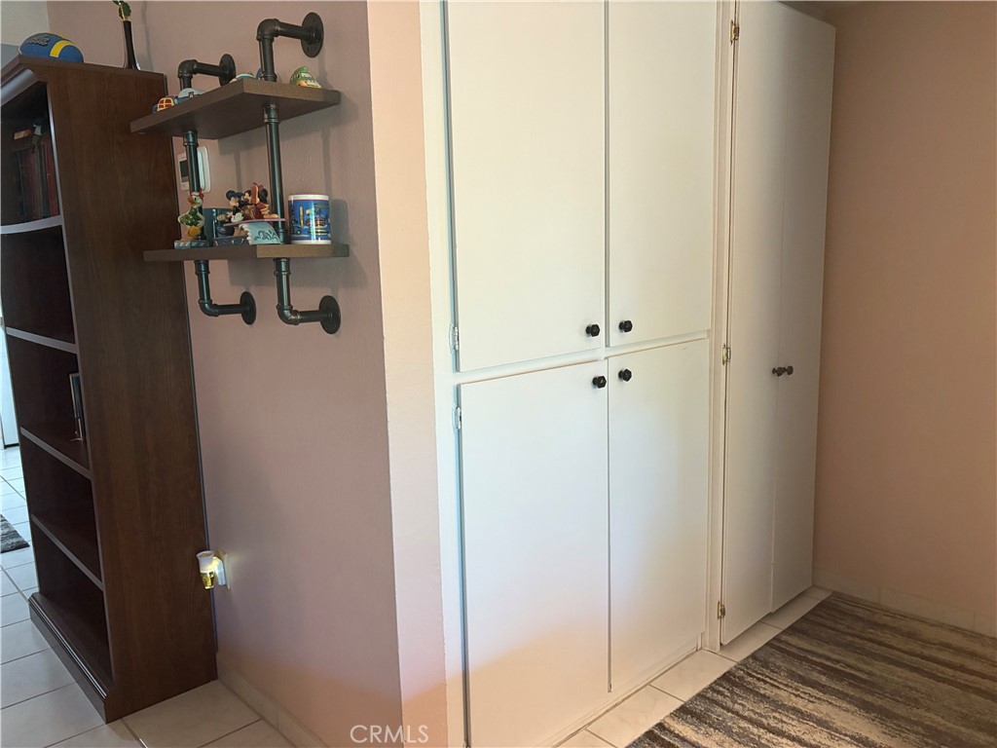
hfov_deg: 67.3
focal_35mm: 26
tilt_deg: -9.0
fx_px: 749
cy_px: 374
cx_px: 498
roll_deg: +2.0
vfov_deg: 53.1
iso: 400
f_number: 1.6
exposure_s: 1/60
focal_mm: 5.96
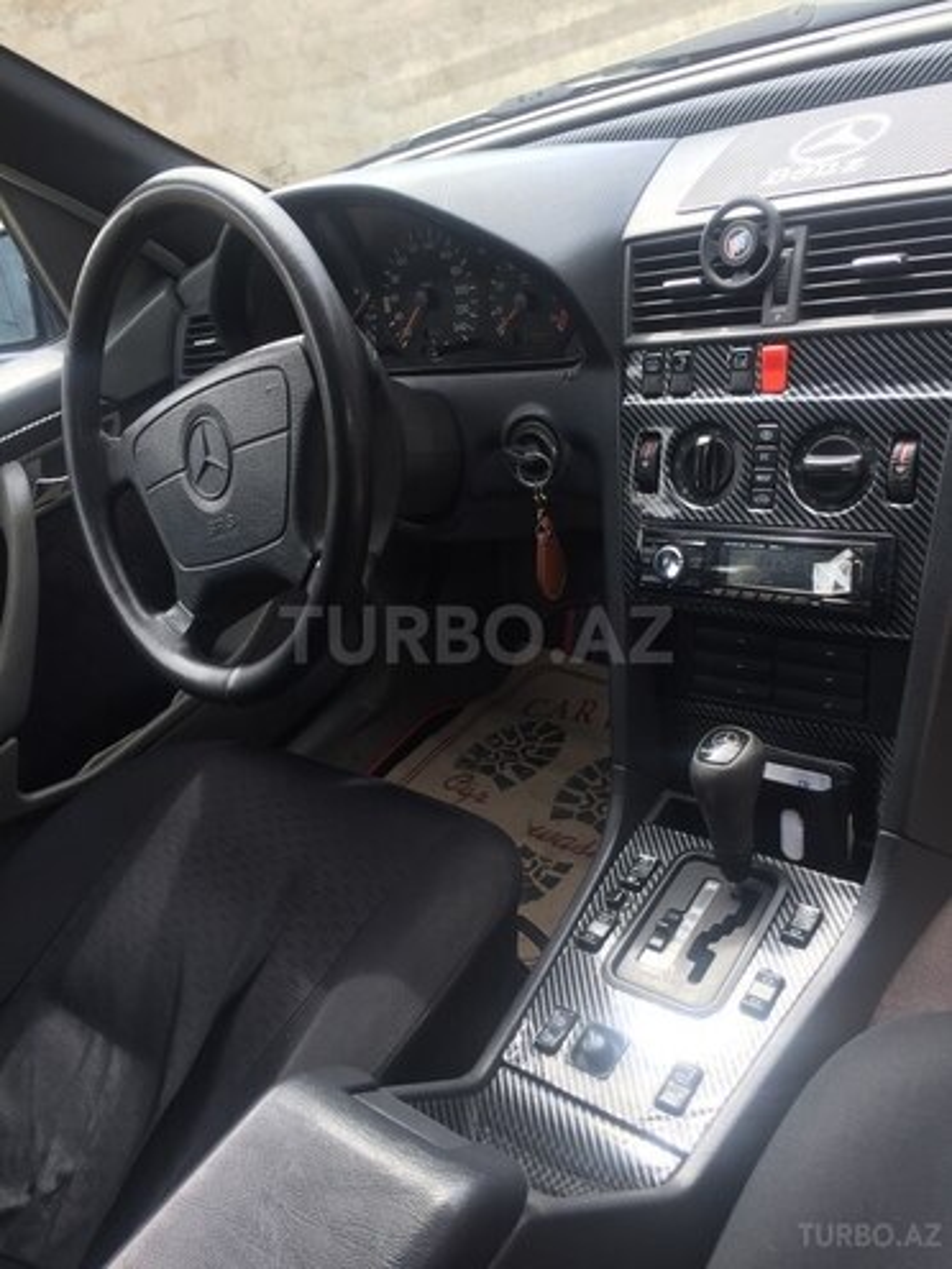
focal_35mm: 29
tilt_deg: -28.8
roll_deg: +12.6
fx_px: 1063
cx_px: 476
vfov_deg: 61.7
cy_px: 634
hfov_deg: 48.2
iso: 32
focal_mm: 4.15
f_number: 2.2
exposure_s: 1/123
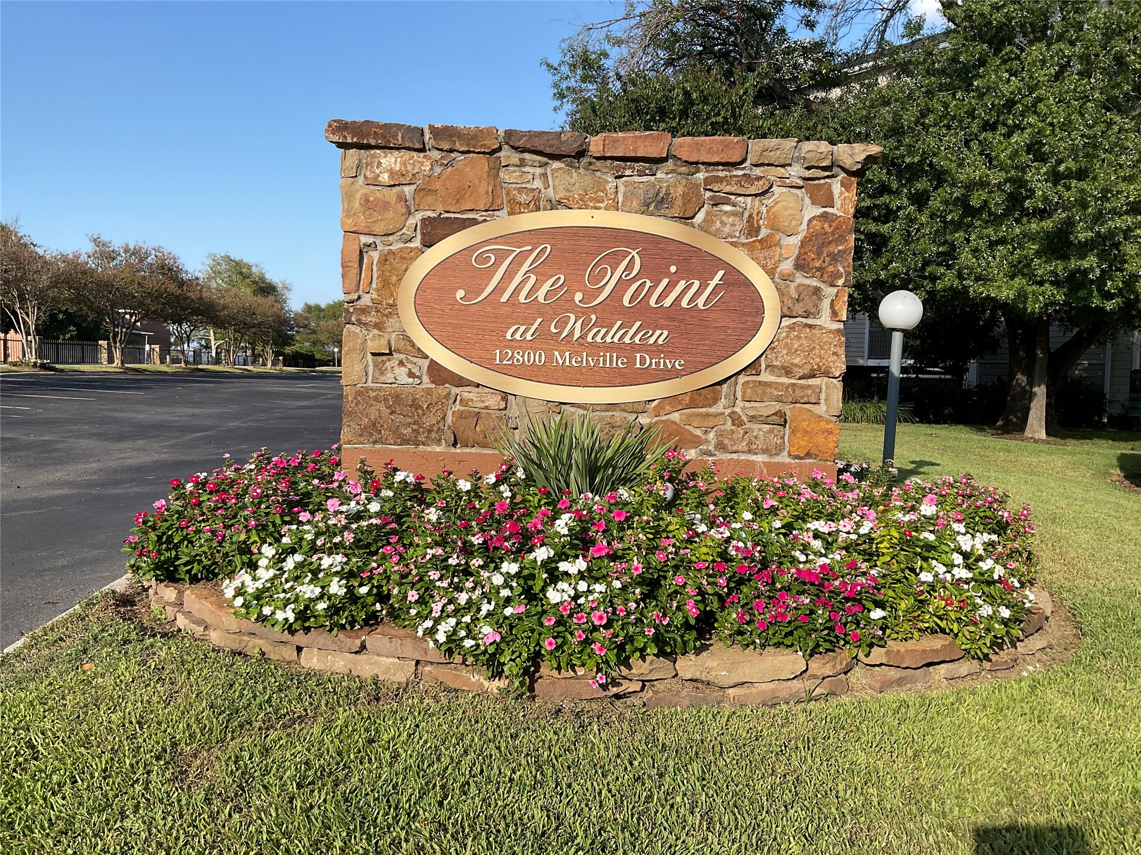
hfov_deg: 61.7
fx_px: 956
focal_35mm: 29
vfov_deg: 48.2
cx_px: 570
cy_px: 428
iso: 16
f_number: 1.8
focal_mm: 3
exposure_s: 1/1311
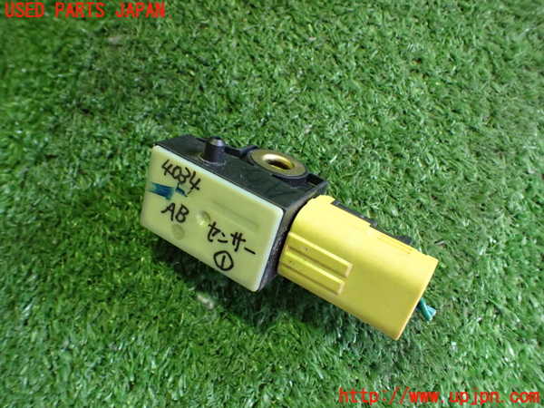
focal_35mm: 30
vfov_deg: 46.8
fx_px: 471
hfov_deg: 60.0
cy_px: 204
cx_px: 272
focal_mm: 5.4
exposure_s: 1/80
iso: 800
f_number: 2.3
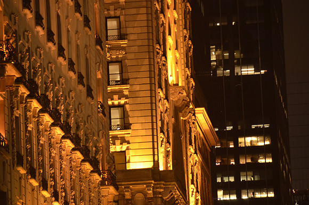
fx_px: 2441
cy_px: 102
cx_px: 154
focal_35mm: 285
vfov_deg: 4.8
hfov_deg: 7.2
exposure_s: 1/6
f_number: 5.6
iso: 800
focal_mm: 190
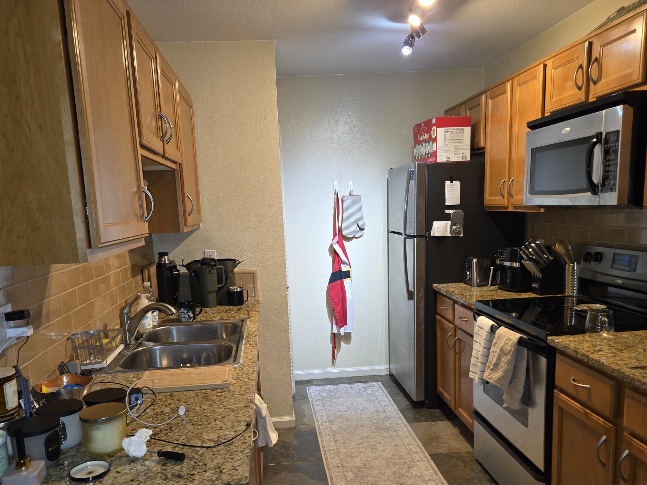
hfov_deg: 61.6
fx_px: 542
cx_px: 312
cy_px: 300
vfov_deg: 47.8
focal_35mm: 29
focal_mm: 5.4
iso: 100
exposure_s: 1/24
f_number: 1.8
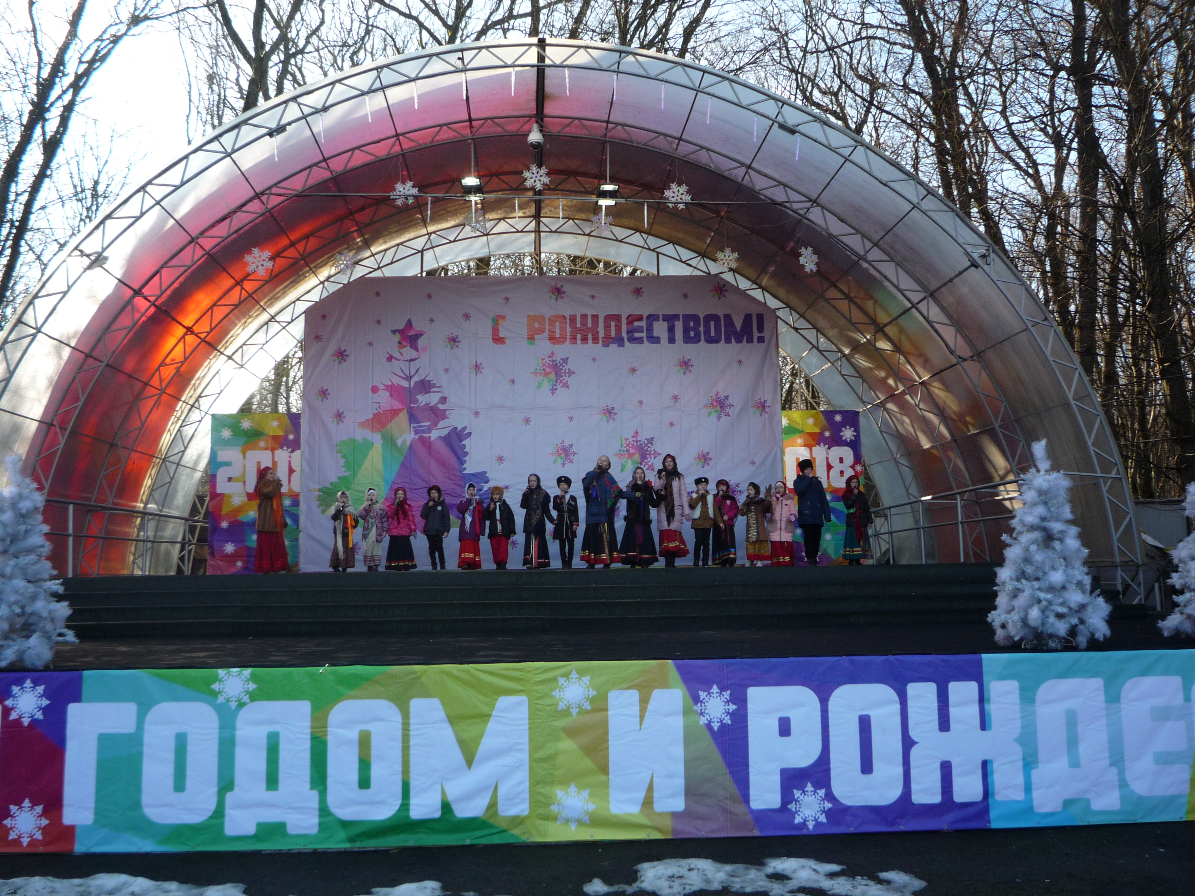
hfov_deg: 60.0
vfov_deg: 46.8
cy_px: 448
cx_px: 598
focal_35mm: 30
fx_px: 1036
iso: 100
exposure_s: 1/100
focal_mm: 5.2
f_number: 4
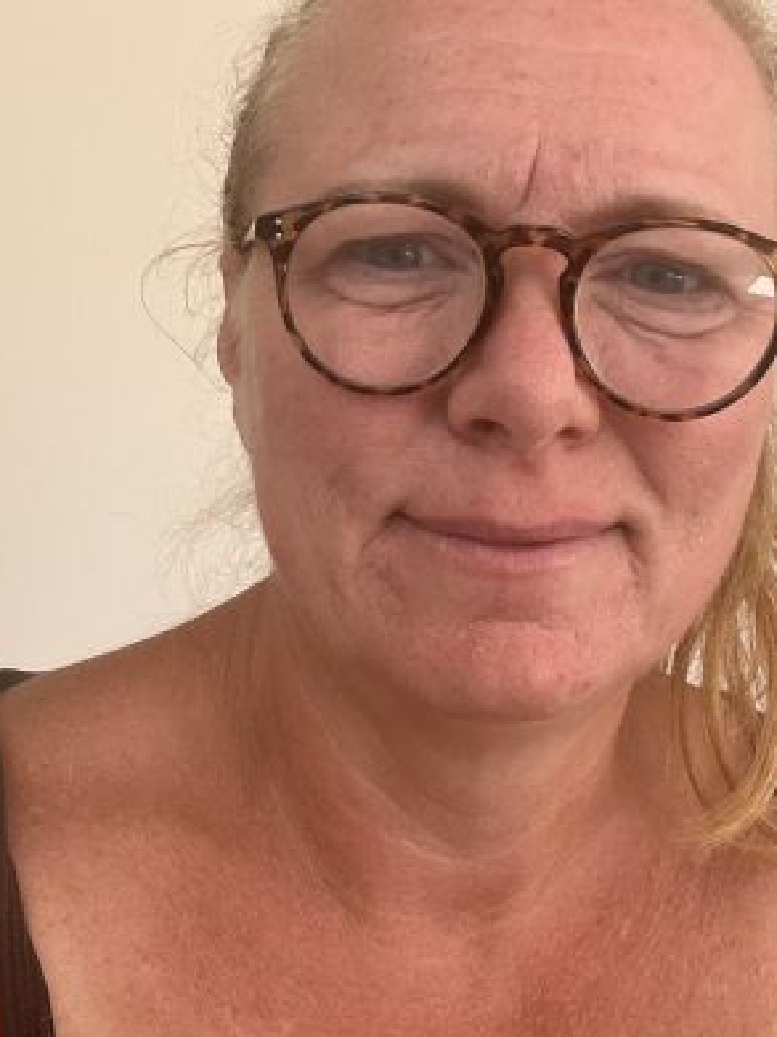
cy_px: 456
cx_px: 430
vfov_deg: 41.2
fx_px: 1377
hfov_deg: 31.5
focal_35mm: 46
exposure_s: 1/121
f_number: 2.2
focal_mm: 2.71
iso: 50
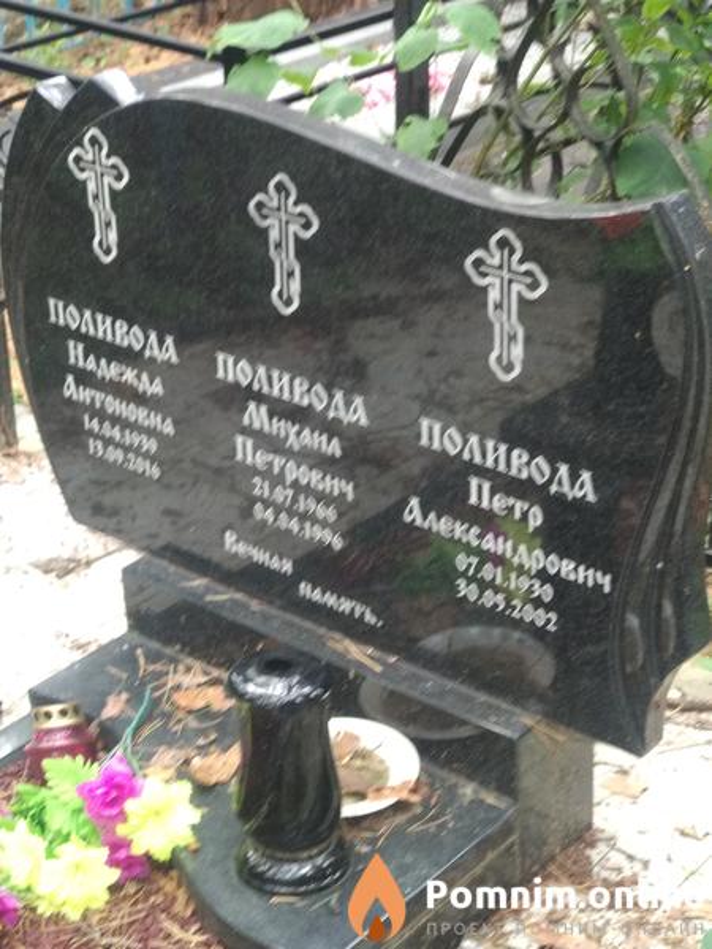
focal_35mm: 52
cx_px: 356
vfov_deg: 36.8
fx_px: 1426
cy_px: 474
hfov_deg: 28.0
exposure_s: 1/60
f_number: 2.6
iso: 400
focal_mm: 5.99
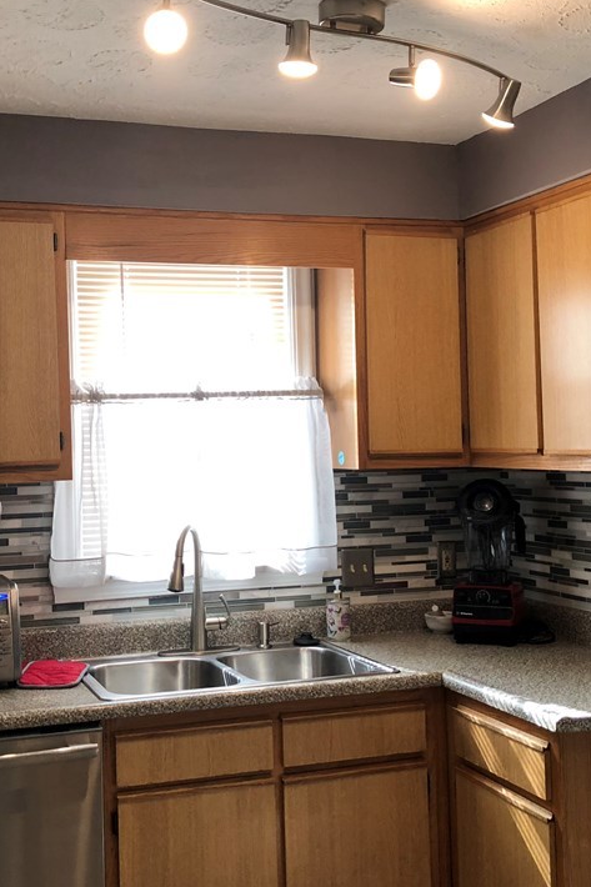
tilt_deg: +0.2
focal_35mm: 42
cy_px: 429
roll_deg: +0.9
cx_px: 197
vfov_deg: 46.4
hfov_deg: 31.6
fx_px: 1035
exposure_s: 1/30
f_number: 1.8
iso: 32
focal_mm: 3.99
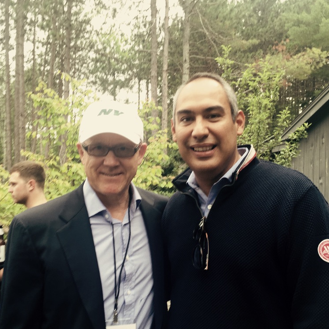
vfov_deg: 47.1
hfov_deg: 47.2
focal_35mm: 35
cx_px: 162
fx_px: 376
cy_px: 187
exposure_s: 1/60
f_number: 2.2
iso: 40
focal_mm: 4.15
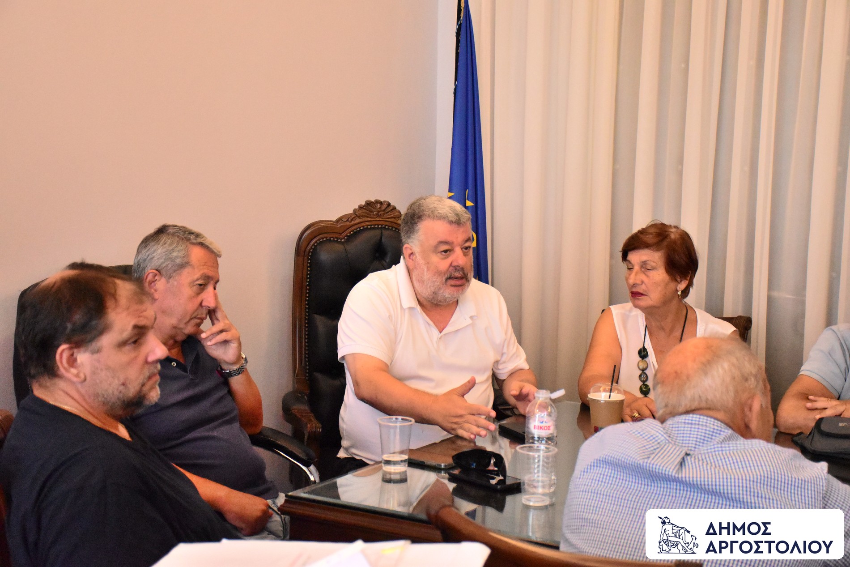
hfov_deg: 33.4
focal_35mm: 60
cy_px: 284
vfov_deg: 22.6
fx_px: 1417
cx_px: 425
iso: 6400
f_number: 4.5
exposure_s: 1/400
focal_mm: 40
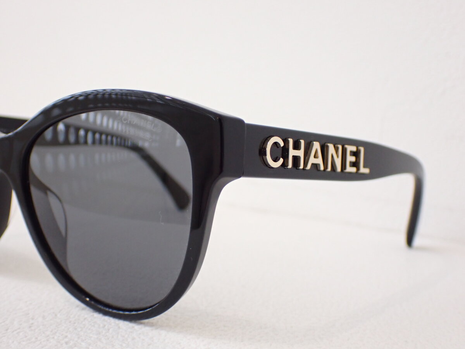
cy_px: 174
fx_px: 591
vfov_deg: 32.9
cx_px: 232
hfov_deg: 42.9
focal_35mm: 44
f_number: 2.9
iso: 500
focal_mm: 7.84
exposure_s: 1/160
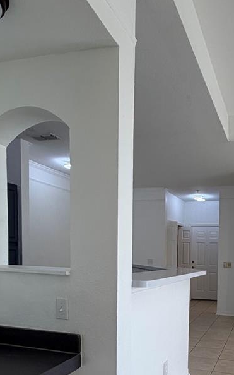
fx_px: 306
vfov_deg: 59.9
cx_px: 197
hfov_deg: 39.6
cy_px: 275
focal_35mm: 30
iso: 80
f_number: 2.2
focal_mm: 2.22
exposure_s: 1/120
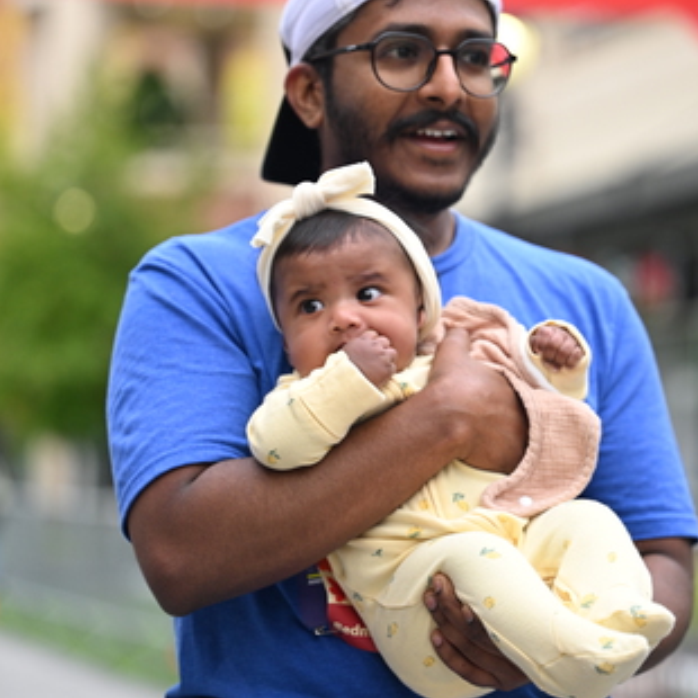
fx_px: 3445
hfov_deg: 11.6
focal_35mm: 151
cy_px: 243
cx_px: 404
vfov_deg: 11.6
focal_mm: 100
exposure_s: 1/1600
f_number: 2.8
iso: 640
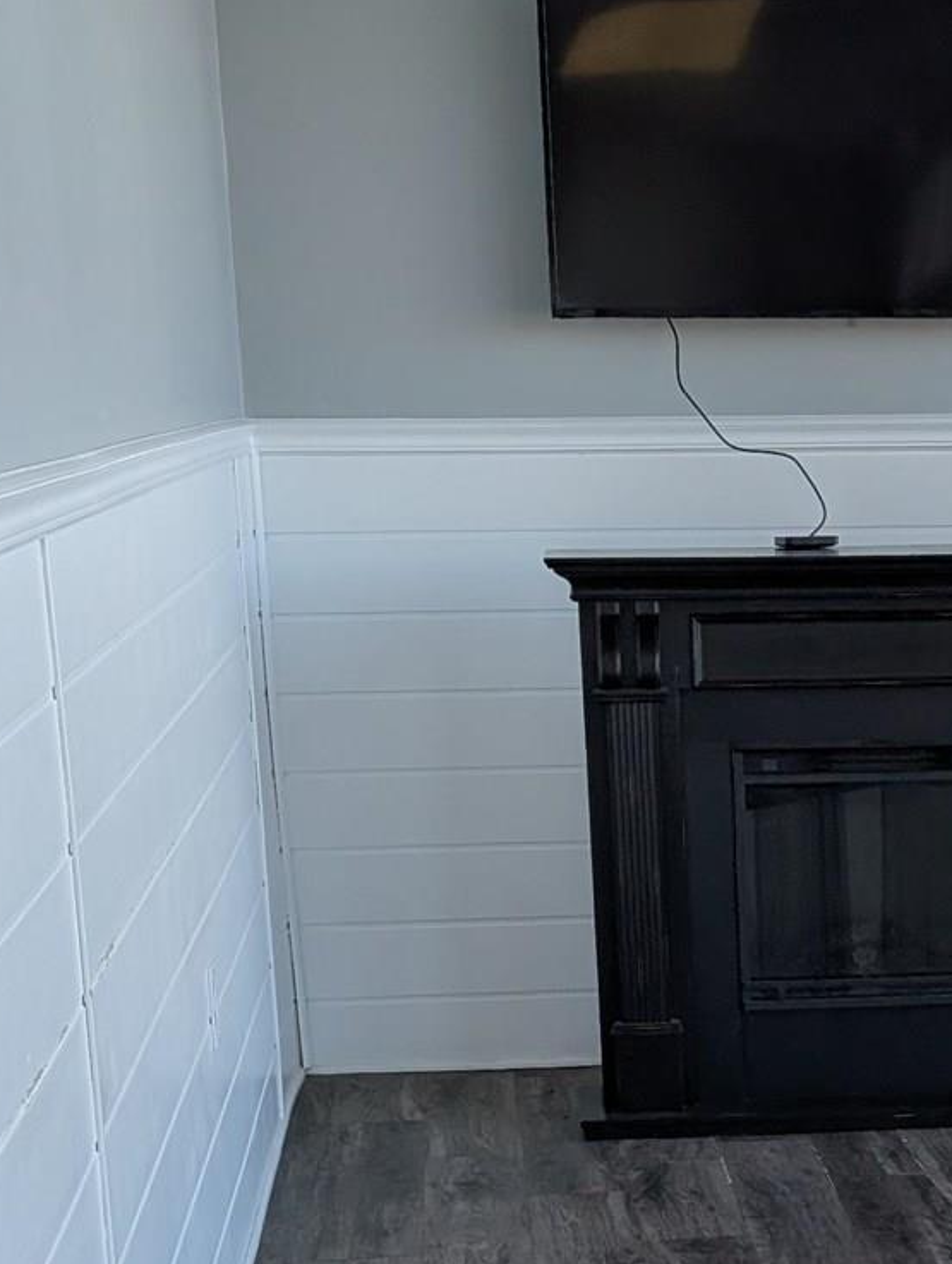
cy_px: 1175
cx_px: 940
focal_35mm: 75
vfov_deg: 25.1
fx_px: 2743
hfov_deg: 19.2
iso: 22
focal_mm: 6.9
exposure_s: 1/3968
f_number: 1.68
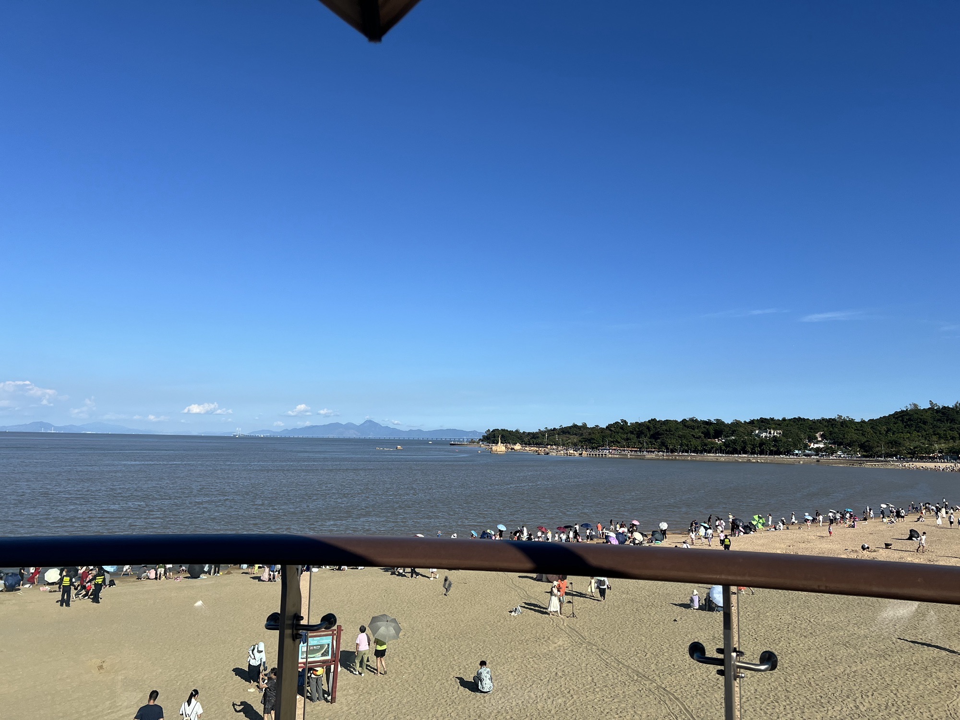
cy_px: 360
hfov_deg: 67.3
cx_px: 480
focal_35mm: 26
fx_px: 721
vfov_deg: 53.1
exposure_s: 1/6211
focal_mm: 5.7
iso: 50
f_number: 1.5
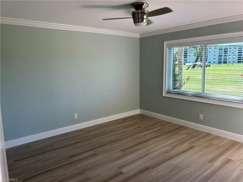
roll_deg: +1.2
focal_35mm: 26
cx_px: 122
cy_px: 91
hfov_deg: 67.3
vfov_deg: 53.1
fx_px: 183
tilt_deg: -7.8
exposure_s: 1/120
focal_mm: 5.7
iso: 40
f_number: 1.5
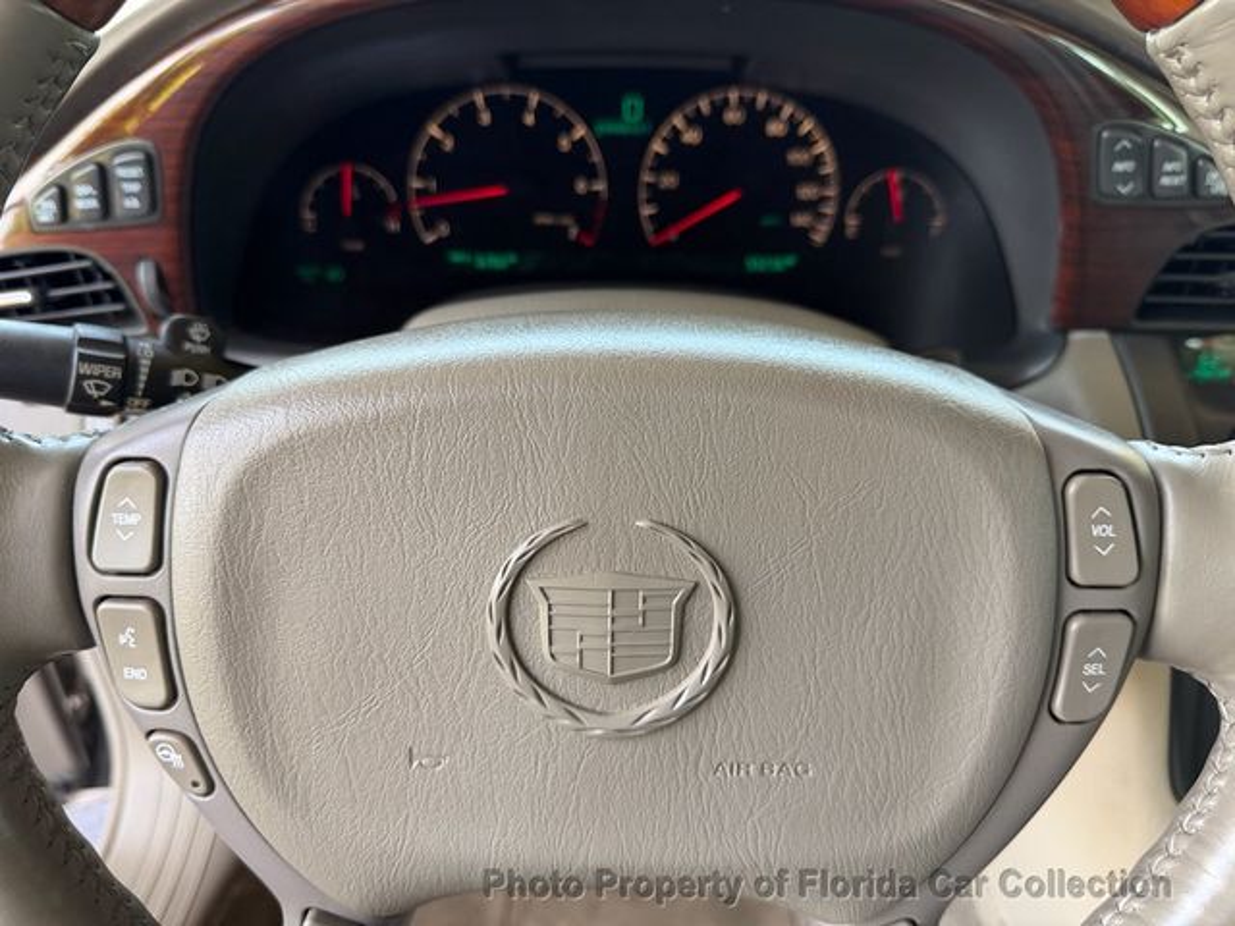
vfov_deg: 56.8
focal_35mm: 24
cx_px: 618
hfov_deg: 71.6
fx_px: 856
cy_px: 463
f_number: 1.78
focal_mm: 6.76
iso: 160
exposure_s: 1/121
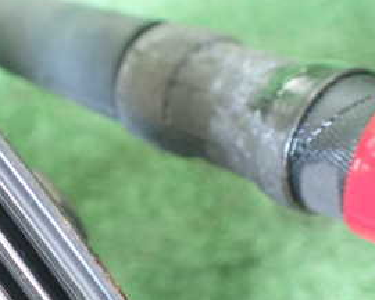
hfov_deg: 27.1
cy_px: 218
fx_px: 721
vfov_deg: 23.3
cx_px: -18
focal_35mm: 65
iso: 800
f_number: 2.3
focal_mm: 5.4
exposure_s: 1/50
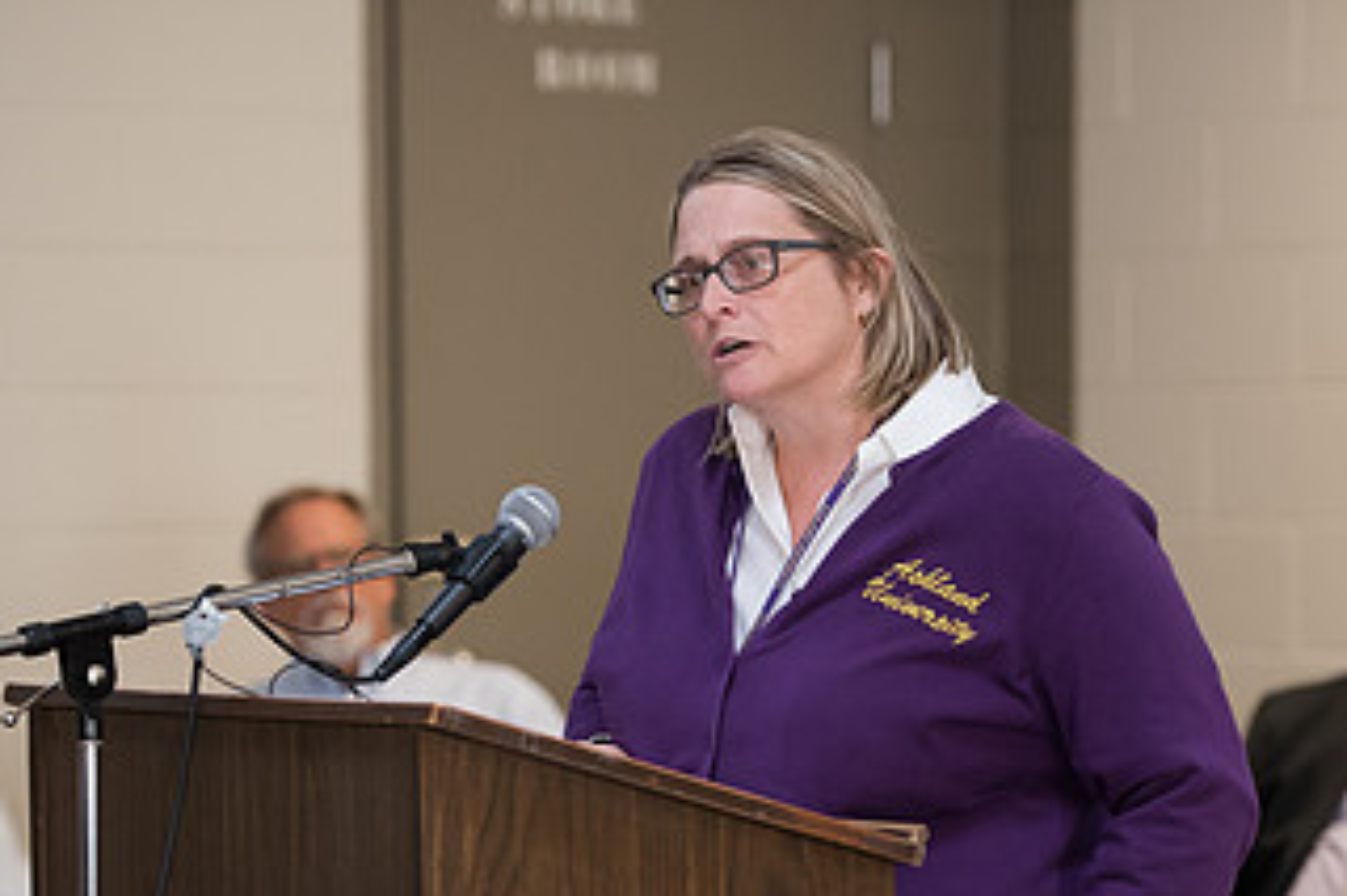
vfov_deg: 7.4
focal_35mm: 185
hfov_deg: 11.1
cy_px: 806
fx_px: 6918
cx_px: 678
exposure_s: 1/200
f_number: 2.8
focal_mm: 102
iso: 2500
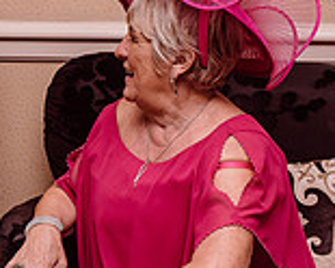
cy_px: 34
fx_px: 1220
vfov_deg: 12.5
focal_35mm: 123
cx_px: -45
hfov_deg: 15.2
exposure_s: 1/200
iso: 400
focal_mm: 35
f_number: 4.5
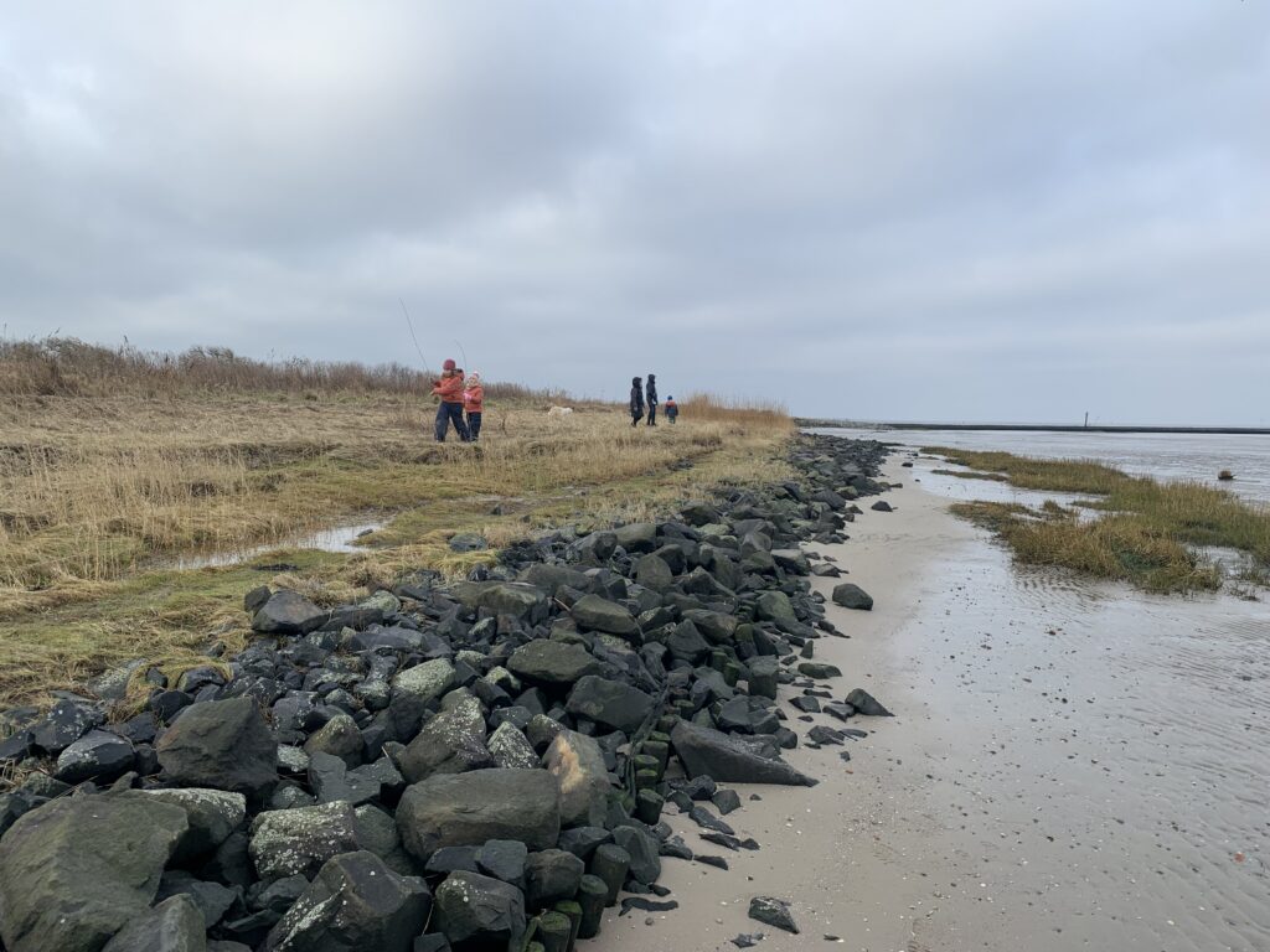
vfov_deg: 53.1
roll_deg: -1.0
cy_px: 476
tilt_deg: -3.4
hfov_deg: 67.3
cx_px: 635
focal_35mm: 26
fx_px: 954
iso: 25
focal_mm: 4.25
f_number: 1.8
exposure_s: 1/558
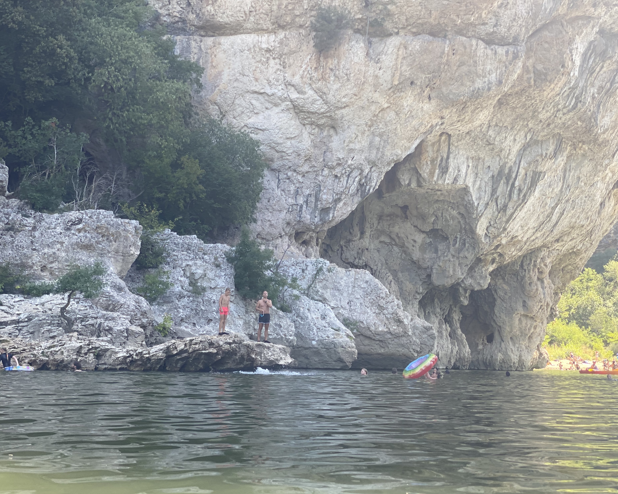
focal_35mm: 55
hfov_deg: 34.1
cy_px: 251
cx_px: 312
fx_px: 1006
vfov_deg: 27.6
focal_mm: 6
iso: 25
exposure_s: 1/122
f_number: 2
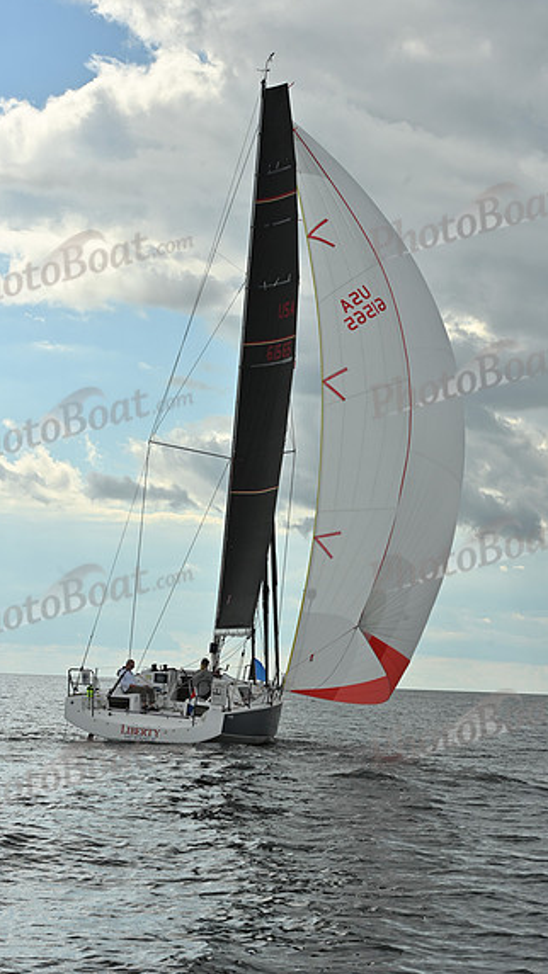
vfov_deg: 24.5
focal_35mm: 87
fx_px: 2249
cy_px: 488
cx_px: 282
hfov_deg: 13.9
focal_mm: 82
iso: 250
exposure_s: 1/800
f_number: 10
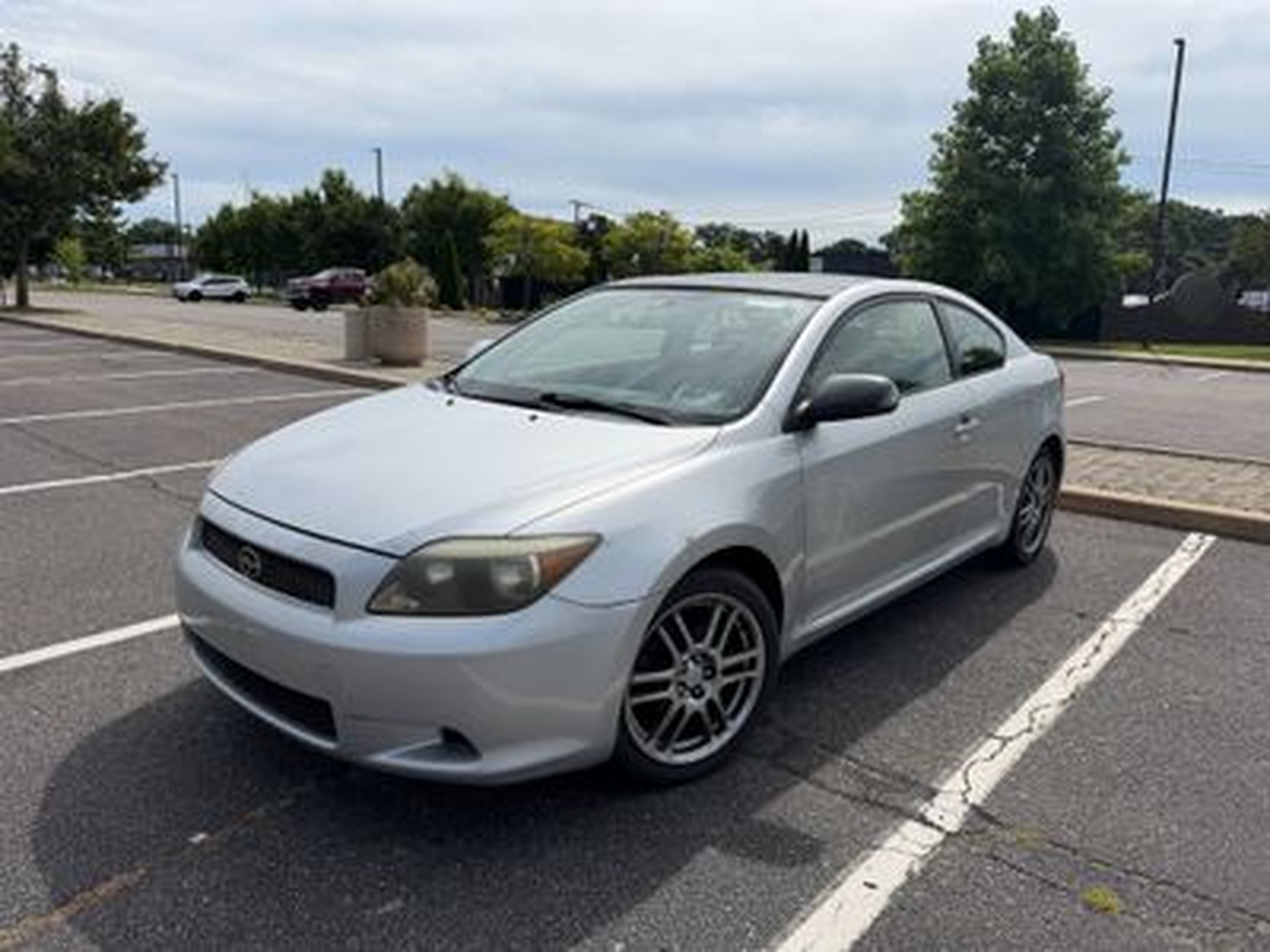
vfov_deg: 56.8
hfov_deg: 71.6
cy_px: 476
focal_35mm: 24
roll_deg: -1.5
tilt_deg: -12.3
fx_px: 881
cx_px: 635
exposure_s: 1/6711
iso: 80
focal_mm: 6.76
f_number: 1.78
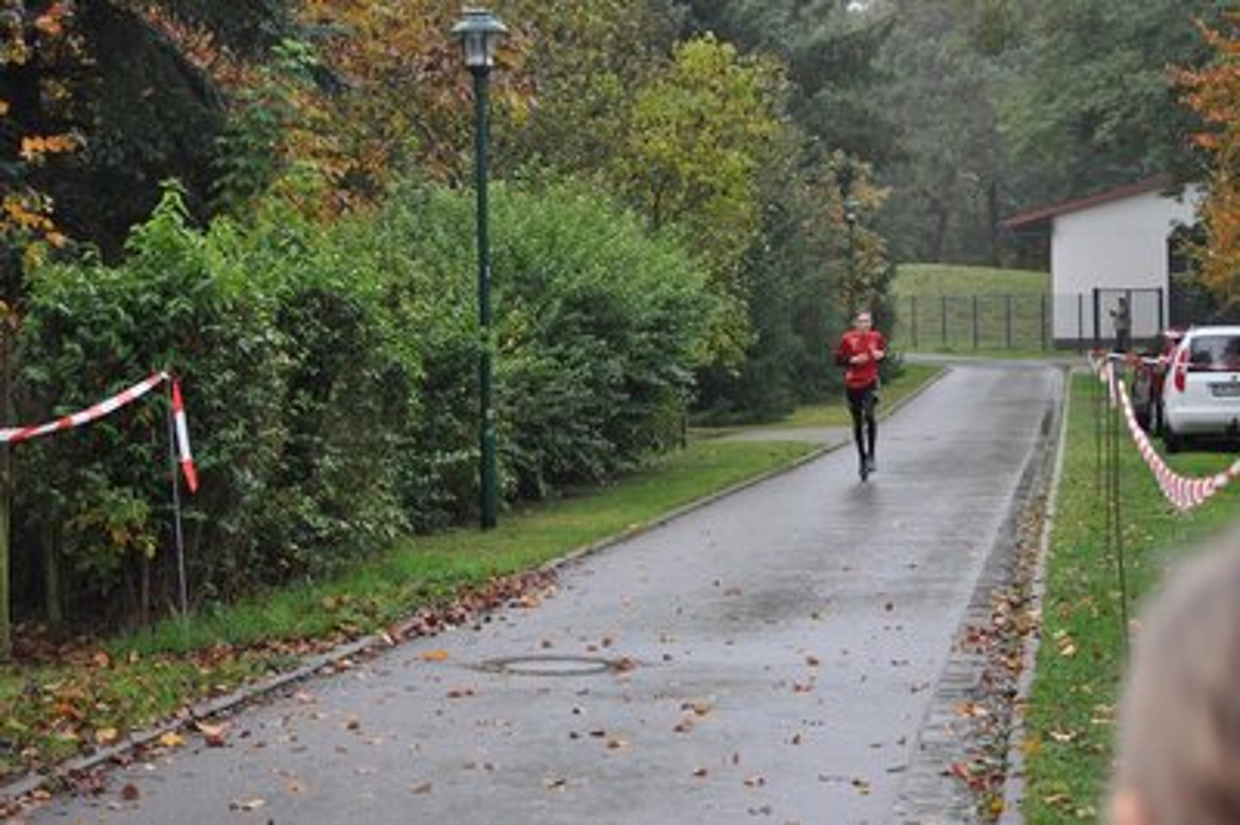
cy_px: 412
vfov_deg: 16.5
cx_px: 620
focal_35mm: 82
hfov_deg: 24.6
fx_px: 2839
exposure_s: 1/500
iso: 1100
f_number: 4.5
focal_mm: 55
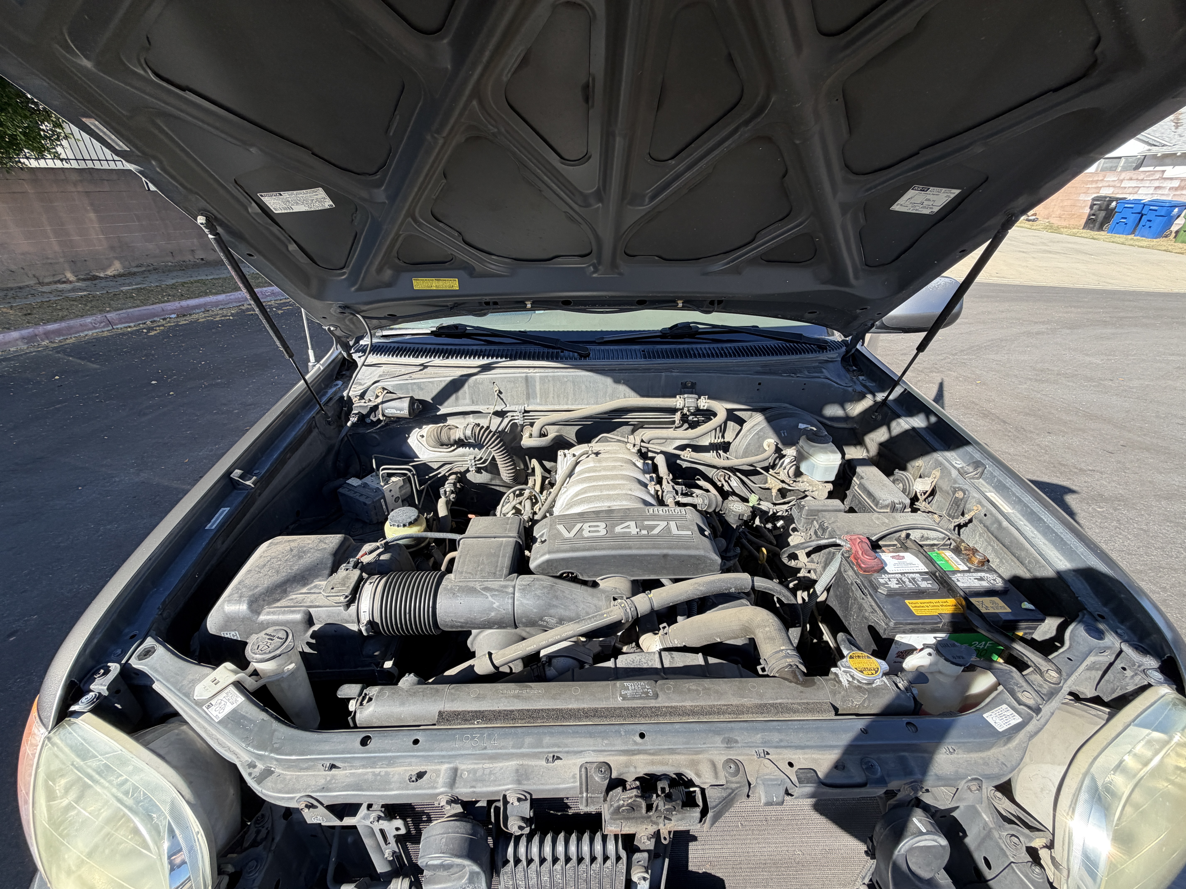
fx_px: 480
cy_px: 444
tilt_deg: -28.8
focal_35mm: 14
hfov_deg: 102.1
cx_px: 593
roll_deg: +1.6
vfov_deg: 85.7
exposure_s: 1/451
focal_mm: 2.22
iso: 64
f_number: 2.2
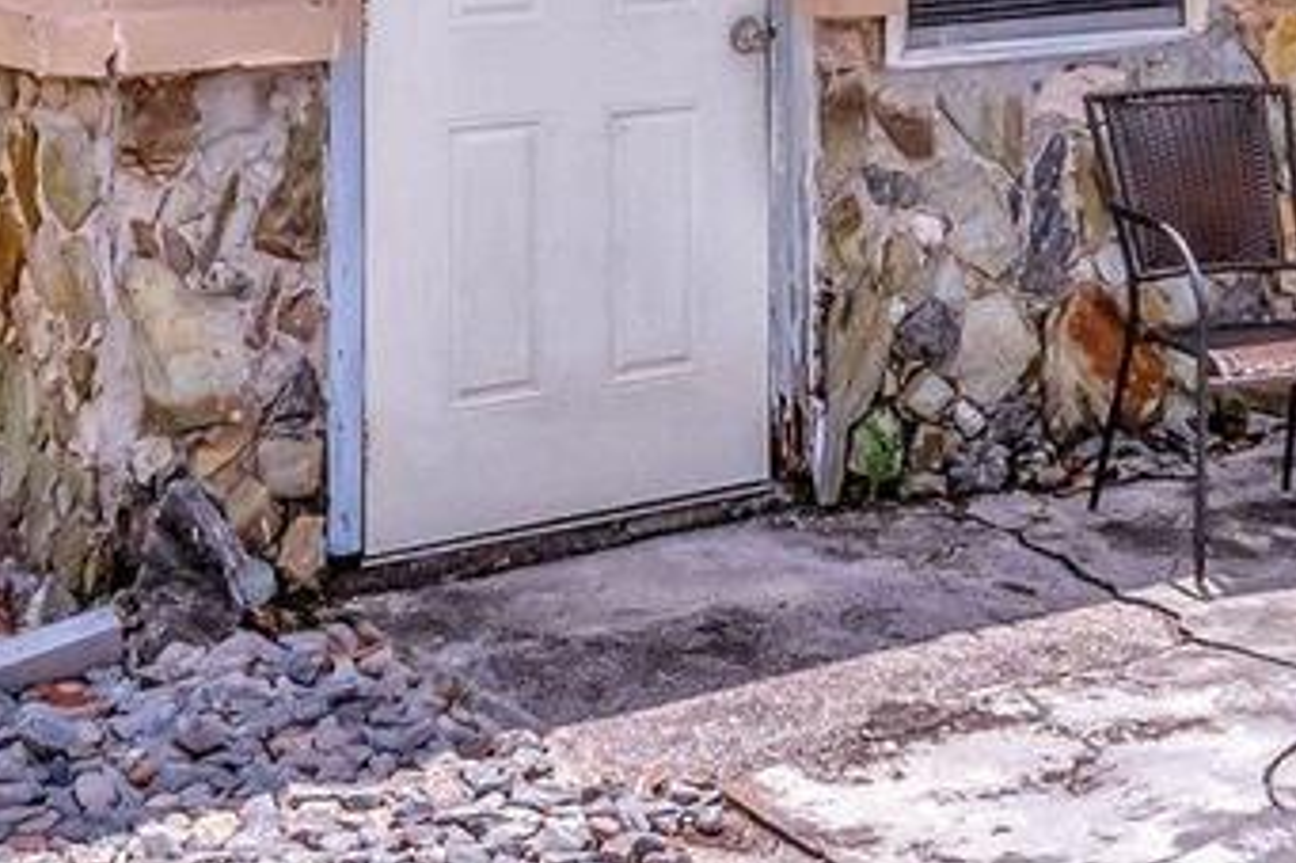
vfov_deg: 17.2
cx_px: 1026
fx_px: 2699
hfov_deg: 26.5
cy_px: -211
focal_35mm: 75
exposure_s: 1/4000
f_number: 8
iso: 1100
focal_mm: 11
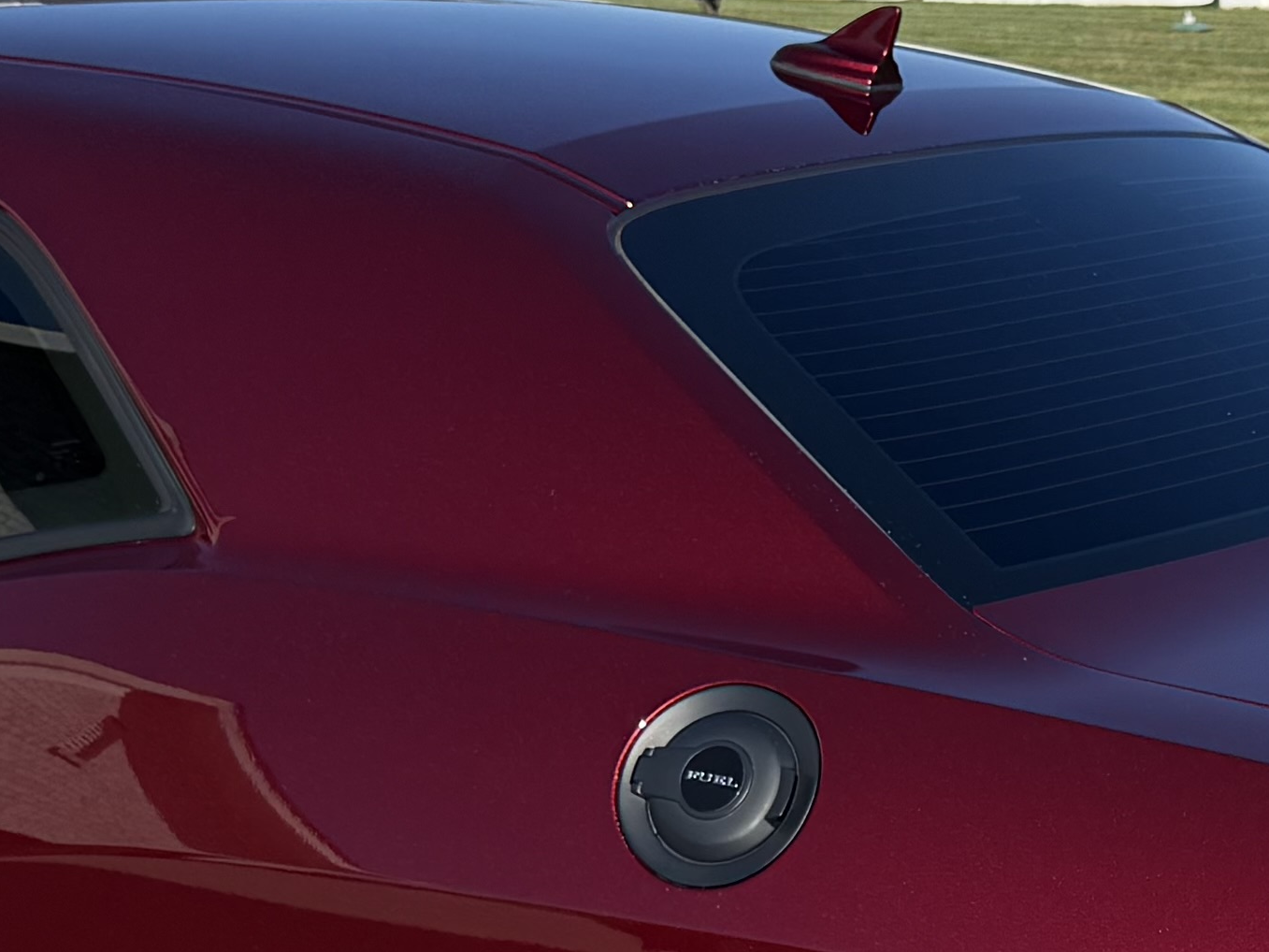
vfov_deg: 14.2
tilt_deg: -18.2
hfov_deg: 18.9
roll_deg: +0.1
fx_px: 3703
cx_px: 1304
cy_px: 1131
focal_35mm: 101
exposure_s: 1/5319
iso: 80
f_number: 1.78
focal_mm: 6.76
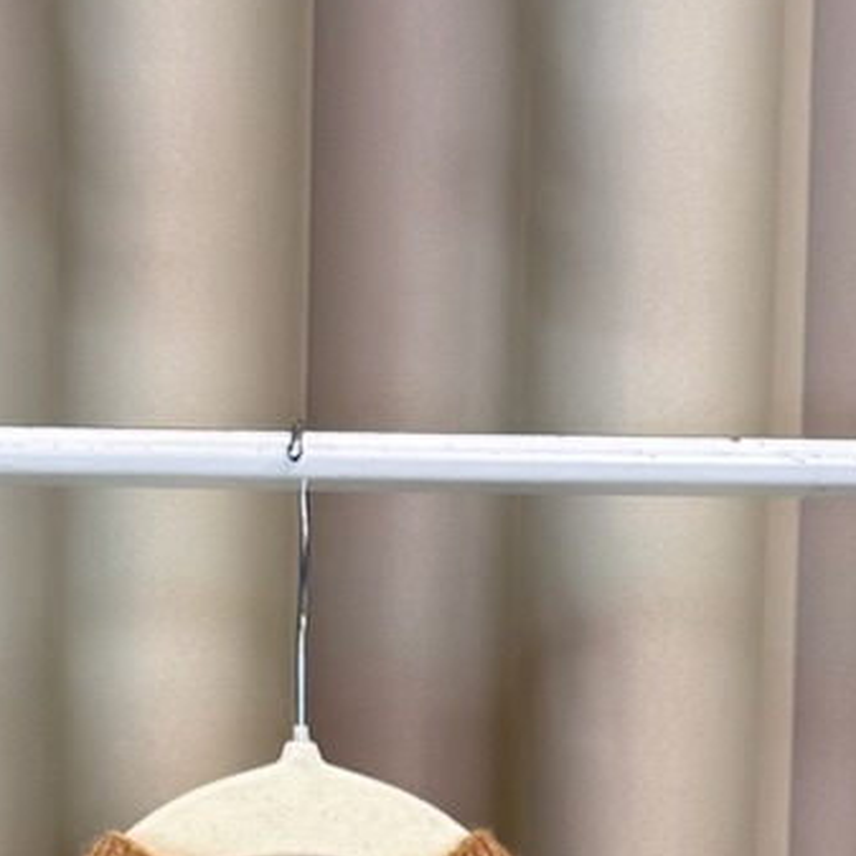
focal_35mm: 129
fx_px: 3609
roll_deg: -1.1
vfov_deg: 11.9
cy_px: 1796
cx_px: 297
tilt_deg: -7.2
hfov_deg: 13.5
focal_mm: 6.76
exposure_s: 1/99
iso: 200
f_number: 1.78
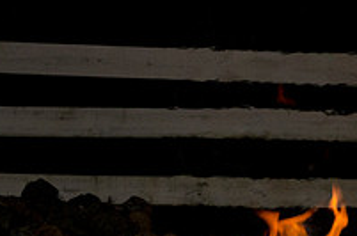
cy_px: 319
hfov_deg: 7.3
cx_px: 432
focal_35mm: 282
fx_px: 2790
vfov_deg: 4.8
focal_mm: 65
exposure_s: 1/250
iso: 1000
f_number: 8
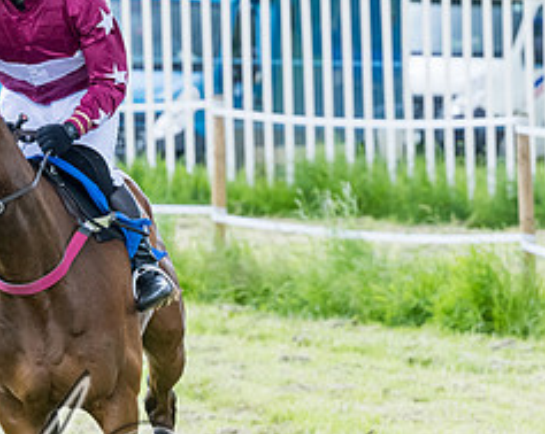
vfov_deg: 2.6
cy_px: 188
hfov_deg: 3.3
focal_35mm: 593
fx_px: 9553
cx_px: 482
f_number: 4
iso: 800
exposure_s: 1/1000
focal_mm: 135
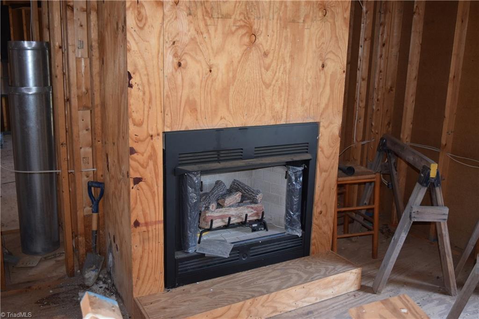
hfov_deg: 53.1
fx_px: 479
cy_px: 160
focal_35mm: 36
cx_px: 240
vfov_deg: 36.8
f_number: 4
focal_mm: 24
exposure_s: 1/60
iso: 1100
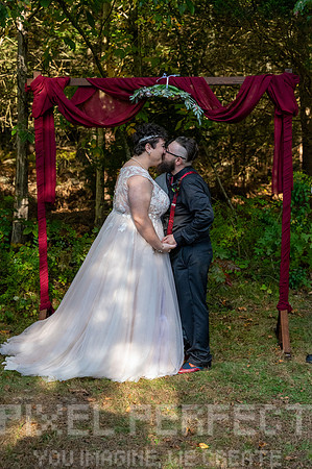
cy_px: 234
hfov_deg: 25.0
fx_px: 704
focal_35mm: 54
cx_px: 156
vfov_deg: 36.9
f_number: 4
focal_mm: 54
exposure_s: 1/6400
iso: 6400
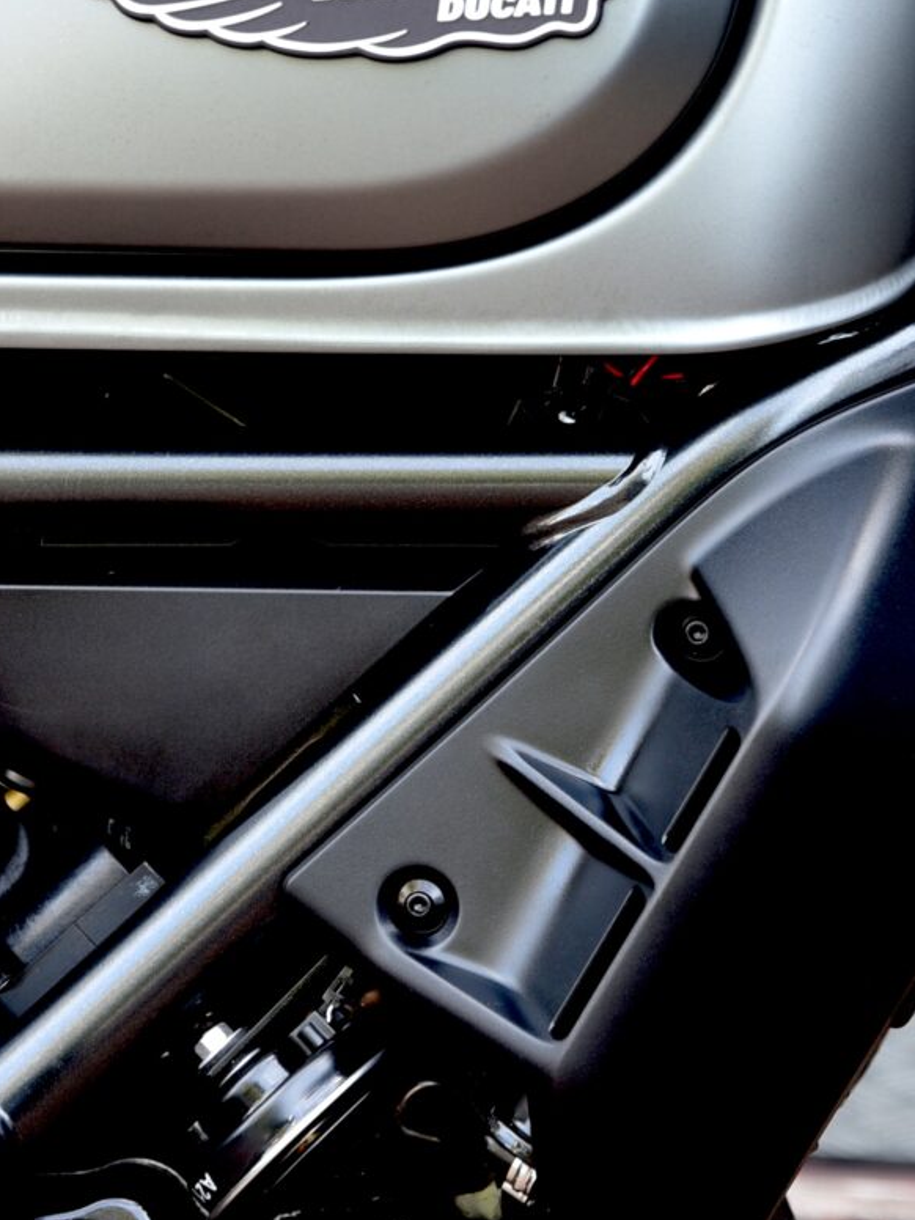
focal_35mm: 222
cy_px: 549
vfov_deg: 8.9
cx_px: 875
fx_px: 7824
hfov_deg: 6.7
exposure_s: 1/60
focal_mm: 70
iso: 200
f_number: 4
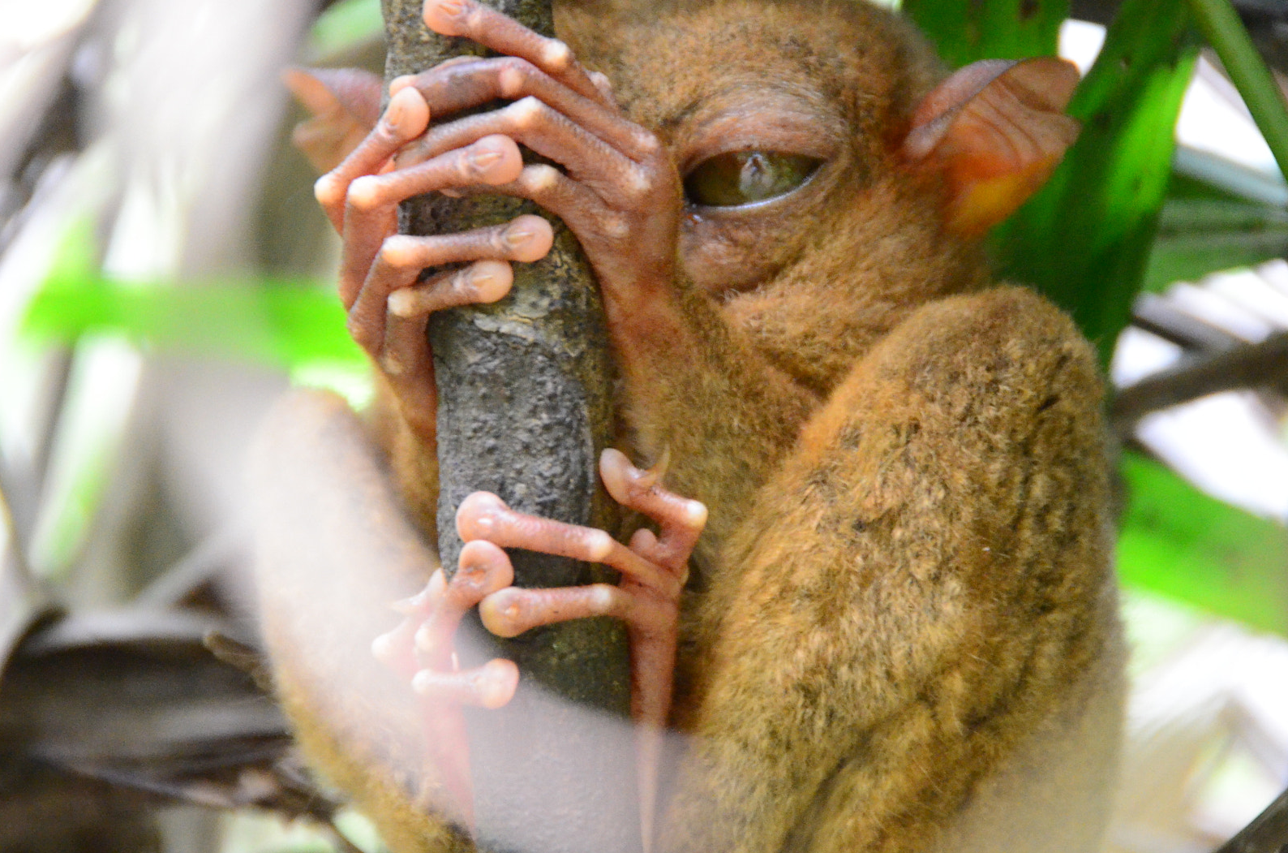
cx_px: 627
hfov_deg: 5.3
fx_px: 13814
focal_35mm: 387
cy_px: 394
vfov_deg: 3.5
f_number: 5.6
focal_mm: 200
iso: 4500
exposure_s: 1/60
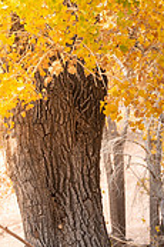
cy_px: 156
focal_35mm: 151
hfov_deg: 9.1
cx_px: 85
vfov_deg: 13.6
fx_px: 1034
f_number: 4
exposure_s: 1/800
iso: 400
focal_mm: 58
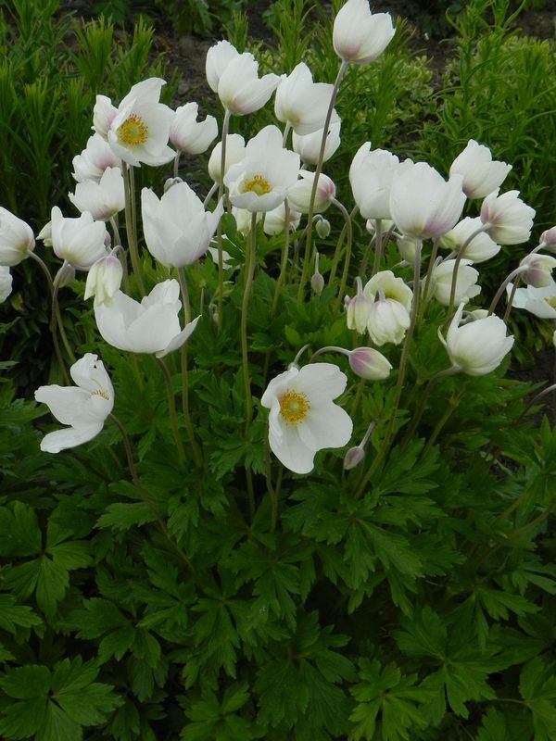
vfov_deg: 41.2
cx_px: 278
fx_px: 985
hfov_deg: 31.5
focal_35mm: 46
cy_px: 370
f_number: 5.6
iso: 200
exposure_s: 1/160
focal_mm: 8.2
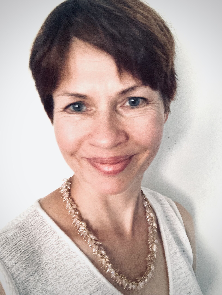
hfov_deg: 44.2
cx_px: 111
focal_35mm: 32
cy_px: 148
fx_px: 273
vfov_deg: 56.8
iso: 640
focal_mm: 2.87
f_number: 2.2
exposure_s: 1/28
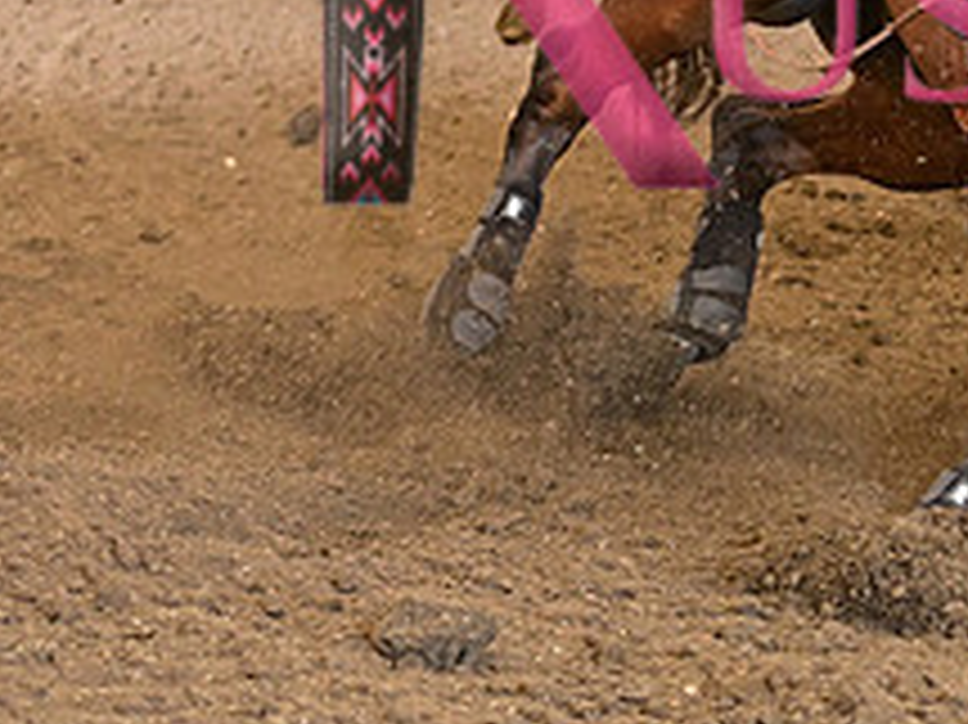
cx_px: 1153
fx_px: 5087
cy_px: -124
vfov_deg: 8.1
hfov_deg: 10.7
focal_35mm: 182
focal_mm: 70
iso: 2500
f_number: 3.5
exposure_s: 1/250
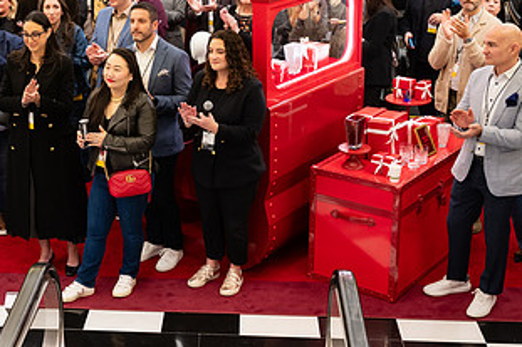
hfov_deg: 30.5
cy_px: 129
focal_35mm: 65
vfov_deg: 20.9
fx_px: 942
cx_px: 134
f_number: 3.2
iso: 1250
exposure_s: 1/160
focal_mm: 33.5
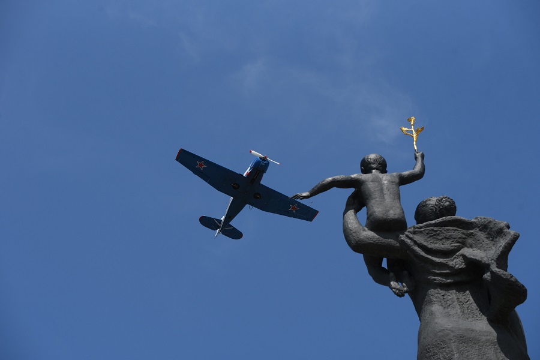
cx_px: 270
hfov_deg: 28.8
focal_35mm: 70
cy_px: 180
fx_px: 1050
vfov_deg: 19.5
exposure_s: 1/1250
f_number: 5.6
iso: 200
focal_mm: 70
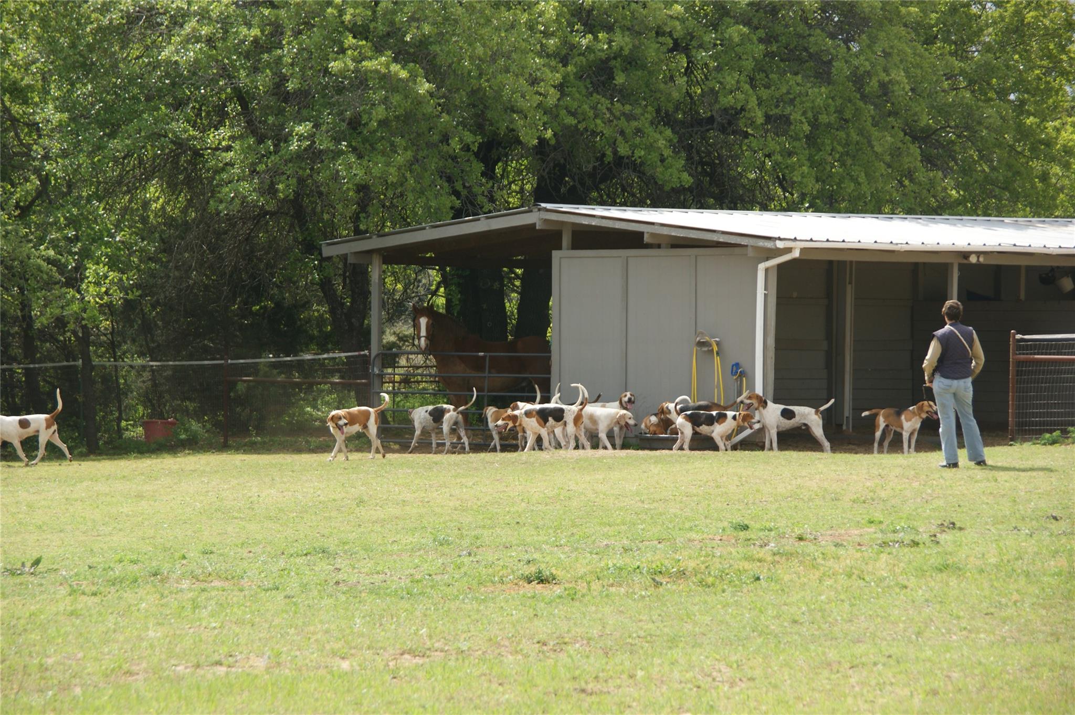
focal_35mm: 150
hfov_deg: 13.7
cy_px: 358
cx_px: 538
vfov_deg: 9.1
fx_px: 4475
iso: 125
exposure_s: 1/320
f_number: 5.6
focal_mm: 100
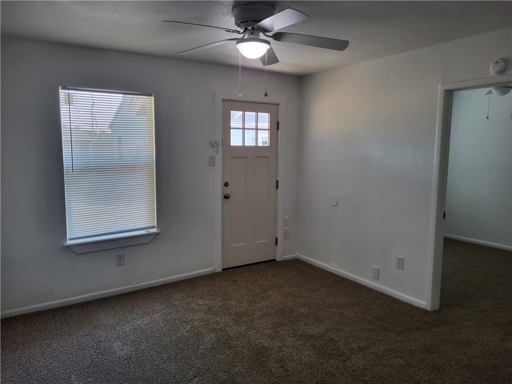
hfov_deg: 67.3
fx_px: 385
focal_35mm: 26
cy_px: 192
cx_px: 256
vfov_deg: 53.1
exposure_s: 1/120
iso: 160
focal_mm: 5.4
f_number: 1.8
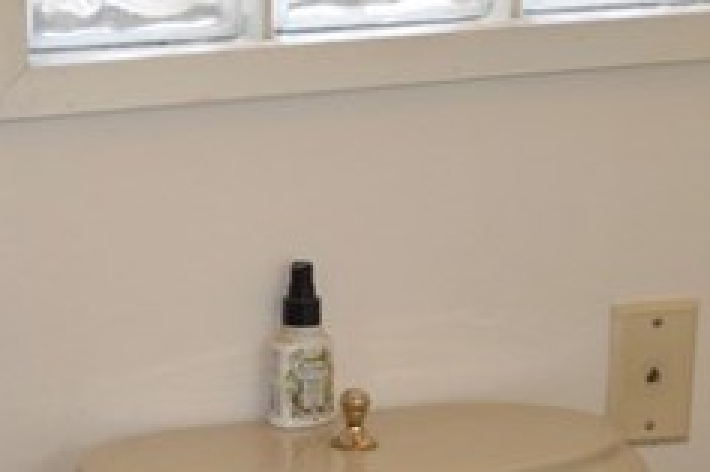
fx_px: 2818
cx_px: -463
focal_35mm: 143
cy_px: 271
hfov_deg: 13.3
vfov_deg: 9.6
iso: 400
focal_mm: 22
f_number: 4
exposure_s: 1/125
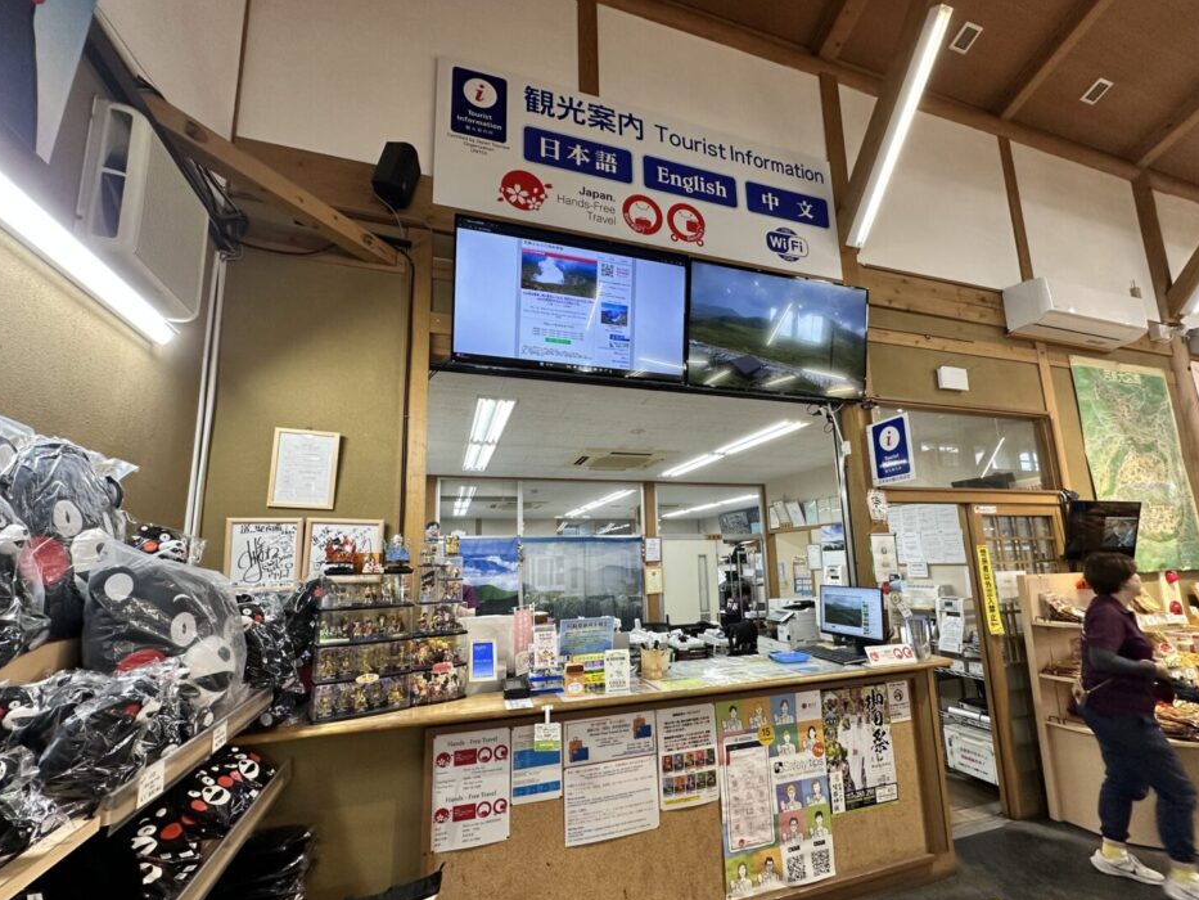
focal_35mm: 15
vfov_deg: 81.6
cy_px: 481
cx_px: 610
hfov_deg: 98.2
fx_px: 520
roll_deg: +0.8
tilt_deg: +10.2
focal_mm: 2.22
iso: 160
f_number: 2.2
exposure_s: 1/120
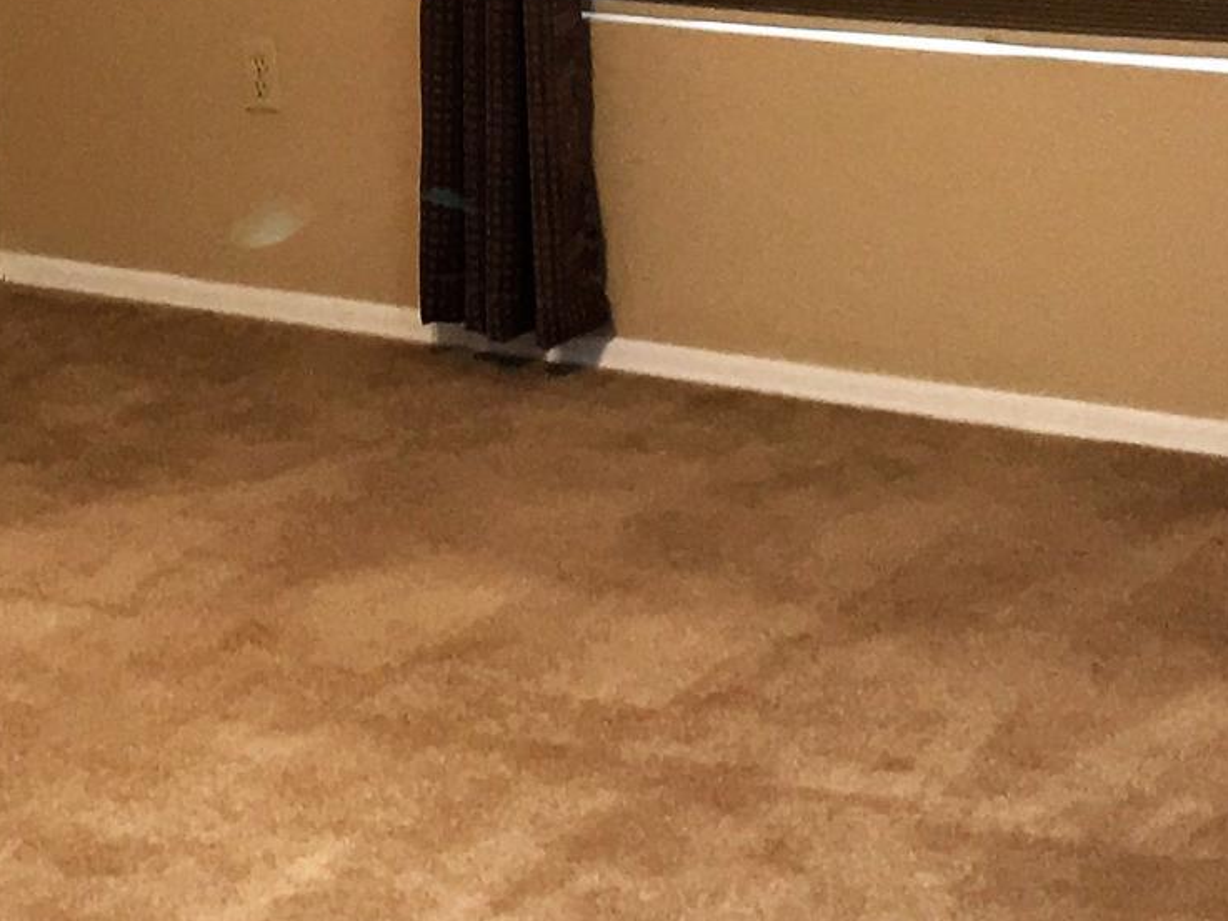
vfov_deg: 12.0
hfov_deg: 16.5
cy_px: -443
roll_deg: +1.2
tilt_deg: -2.2
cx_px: 217
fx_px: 4187
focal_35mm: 118
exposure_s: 1/30
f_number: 2.2
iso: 80
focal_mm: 4.15
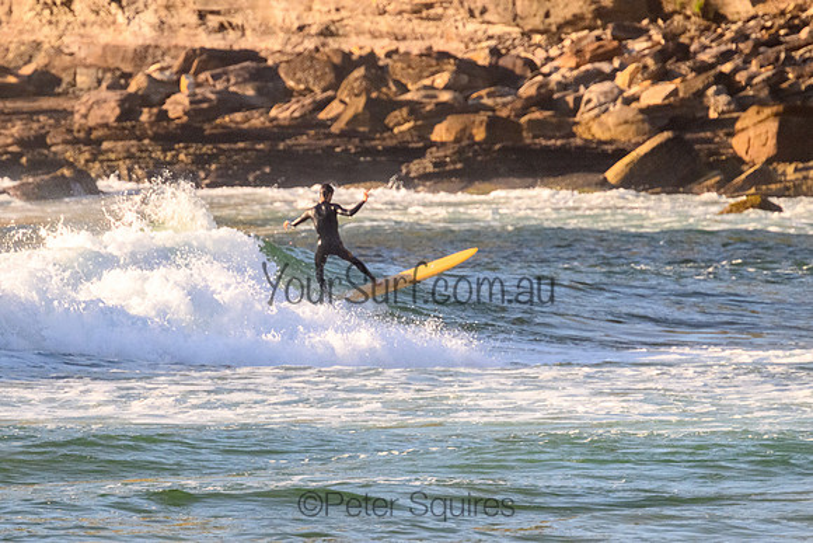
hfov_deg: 2.0
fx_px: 23554
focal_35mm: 1043
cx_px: 368
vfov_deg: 1.3
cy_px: 261
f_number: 11
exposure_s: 1/2000
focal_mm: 800
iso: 2500
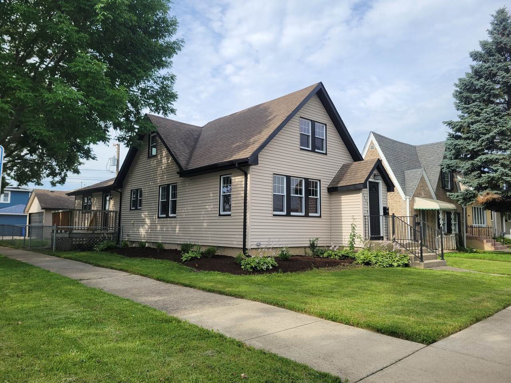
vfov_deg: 53.1
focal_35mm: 26
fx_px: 384
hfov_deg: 67.3
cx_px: 256
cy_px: 192
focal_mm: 5.4
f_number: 1.8
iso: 40
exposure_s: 1/2000
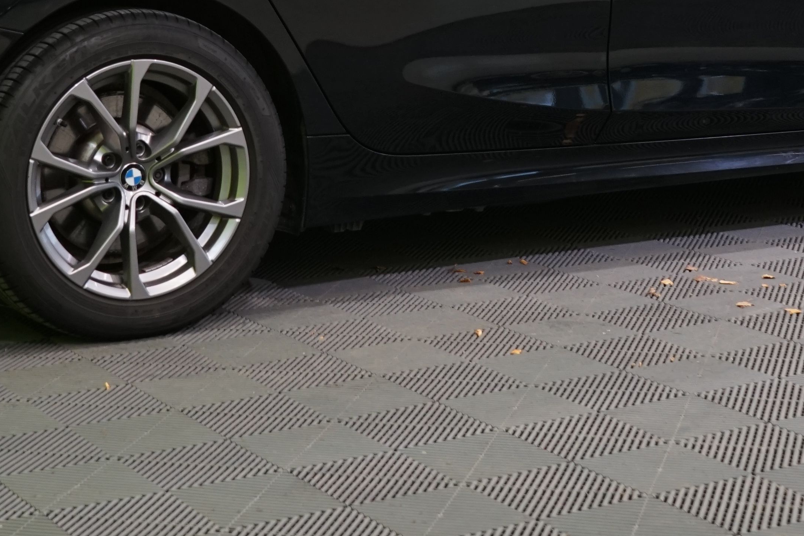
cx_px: 372
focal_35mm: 92
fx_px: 2055
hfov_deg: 22.1
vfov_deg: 14.5
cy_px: -66
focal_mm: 33
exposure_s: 1/30
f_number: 5.6
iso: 800
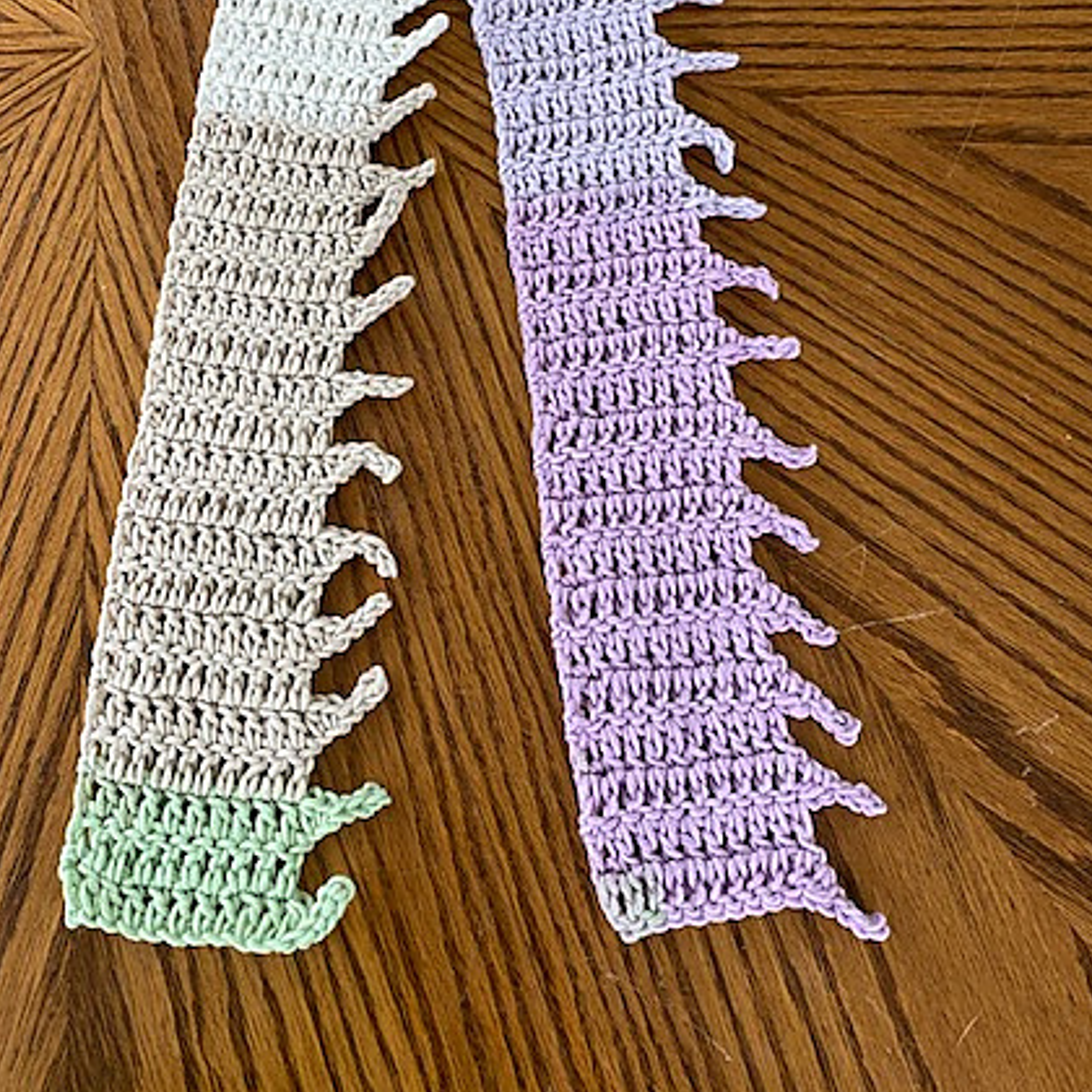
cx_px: 476
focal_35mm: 35
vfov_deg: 46.2
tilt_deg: -69.4
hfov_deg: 47.1
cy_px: 328
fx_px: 1249
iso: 125
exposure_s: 1/93
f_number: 1.8
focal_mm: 4.25
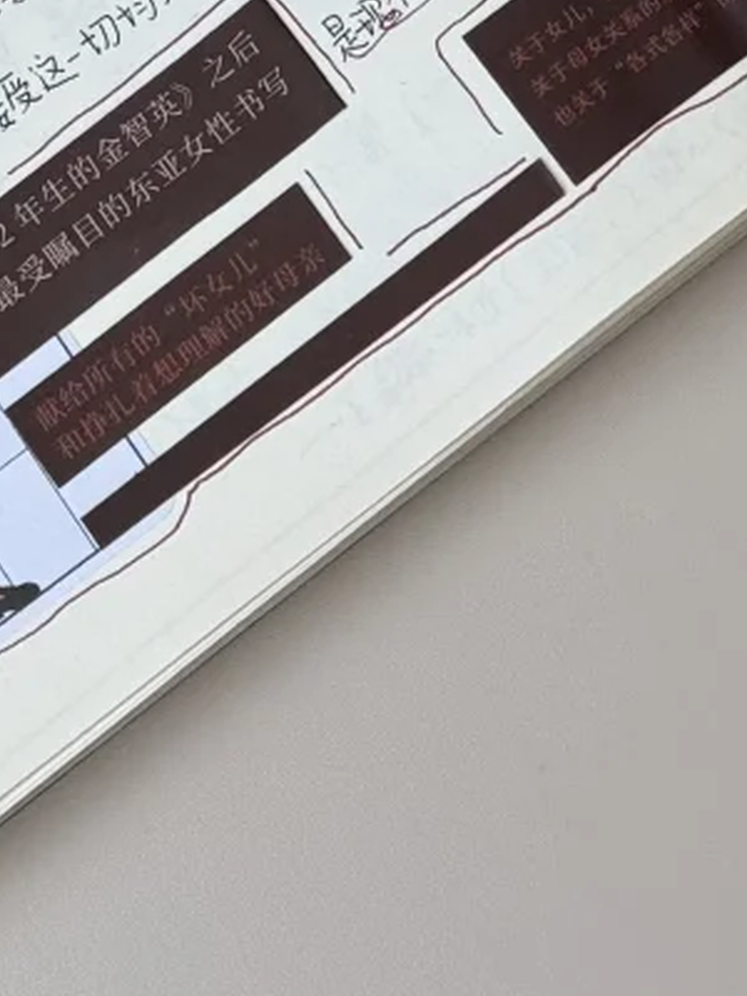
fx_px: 4978
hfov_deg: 8.6
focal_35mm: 173
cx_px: 229
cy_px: -784
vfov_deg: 10.7
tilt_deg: -63.9
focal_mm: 6.76
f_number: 1.78
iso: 64
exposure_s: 1/167
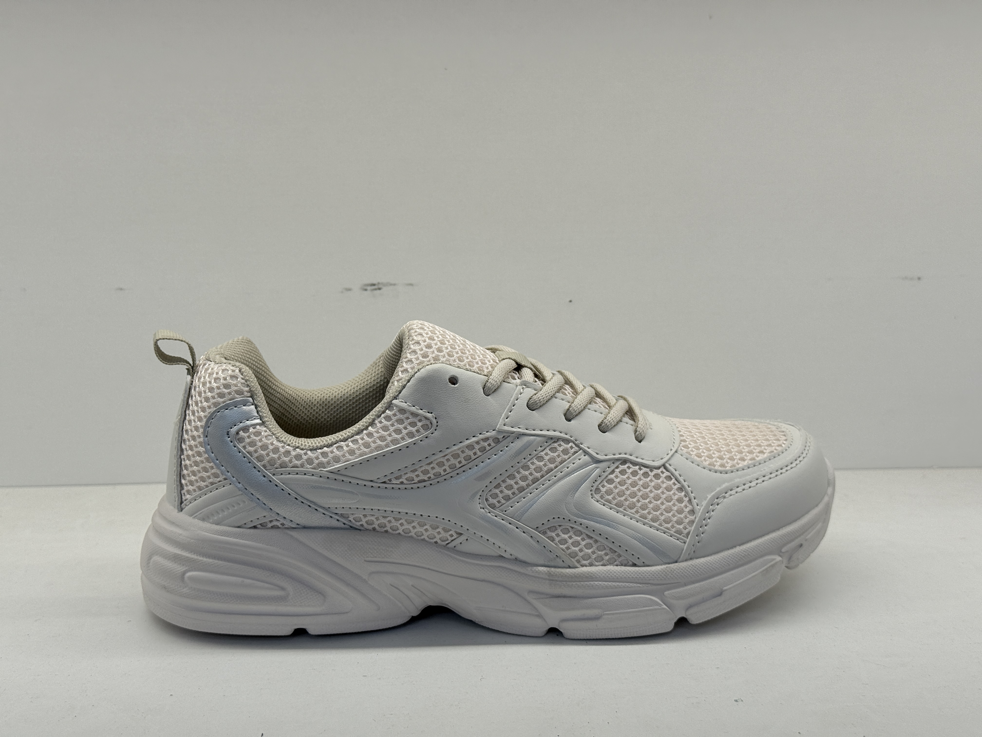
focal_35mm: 48
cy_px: 368
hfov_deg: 39.7
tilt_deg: -12.3
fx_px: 1362
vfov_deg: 30.3
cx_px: 491
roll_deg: +0.1
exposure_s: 1/348
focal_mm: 6.76
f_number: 1.78
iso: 64
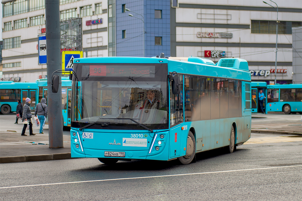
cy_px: 100
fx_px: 721
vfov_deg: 15.9
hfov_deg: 23.6
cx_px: 151
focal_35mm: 86
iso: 200
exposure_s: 1/800
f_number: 4.5
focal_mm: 86
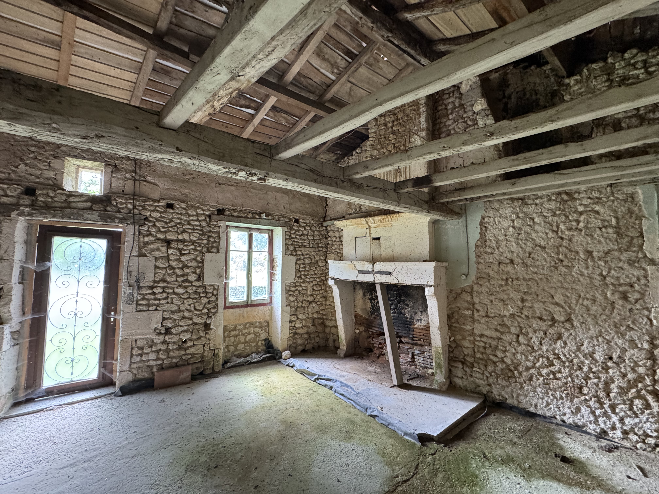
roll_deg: -0.4
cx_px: 330
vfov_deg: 85.7
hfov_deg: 102.1
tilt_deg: +3.1
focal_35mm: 14
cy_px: 247
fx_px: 267
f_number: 2.2
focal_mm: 2.22
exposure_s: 1/60
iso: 500
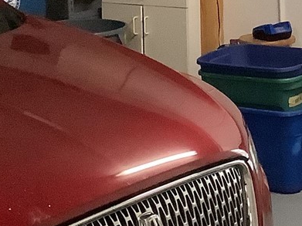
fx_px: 1108
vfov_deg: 11.5
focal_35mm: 127
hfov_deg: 15.1
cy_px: -16
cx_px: 342
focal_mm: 3.3
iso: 400
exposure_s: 1/40
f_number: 2.4
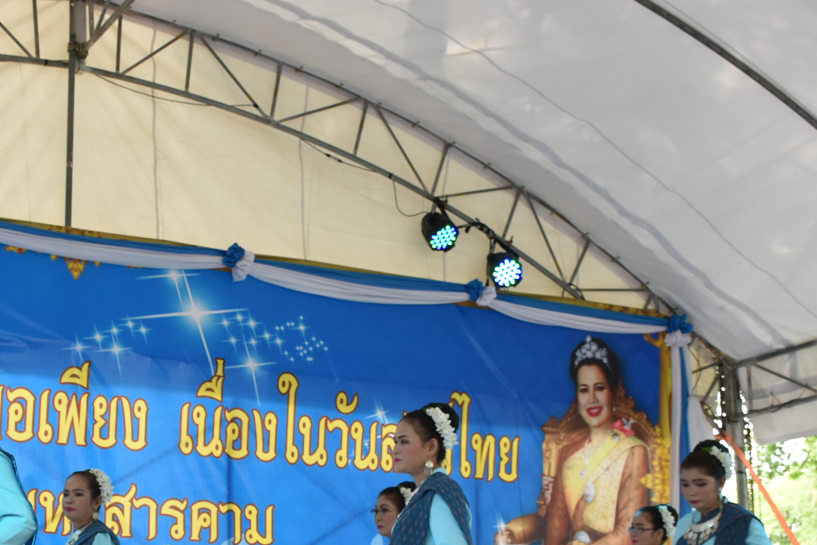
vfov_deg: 20.2
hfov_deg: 30.1
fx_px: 1498
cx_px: 227
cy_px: 492
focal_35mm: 66
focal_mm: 20
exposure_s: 1/125
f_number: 5.6
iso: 400
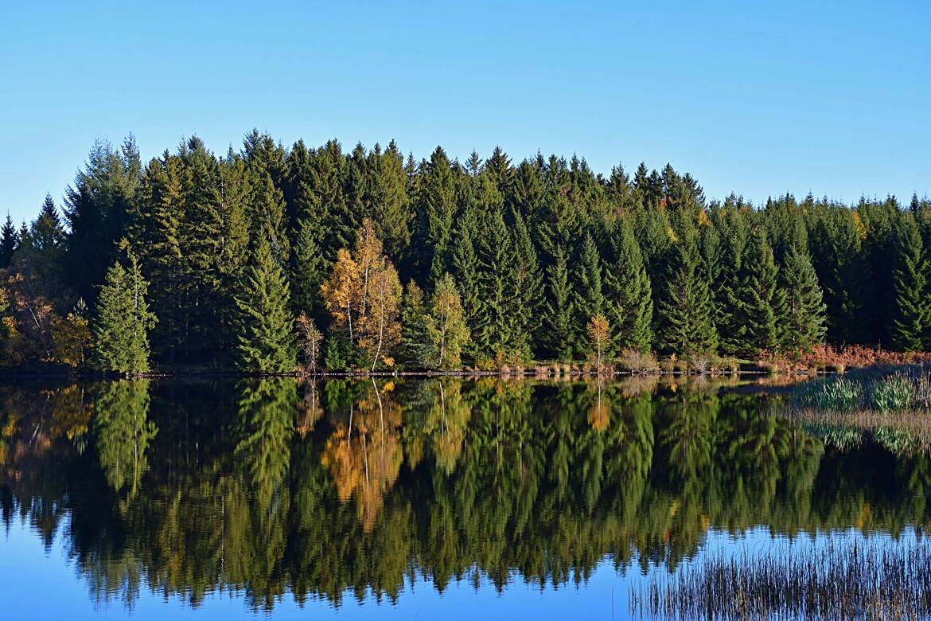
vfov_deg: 15.2
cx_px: 466
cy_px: 310
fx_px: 2327
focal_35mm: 90
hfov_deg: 22.6
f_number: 10
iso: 360
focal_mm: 60
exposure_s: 1/250
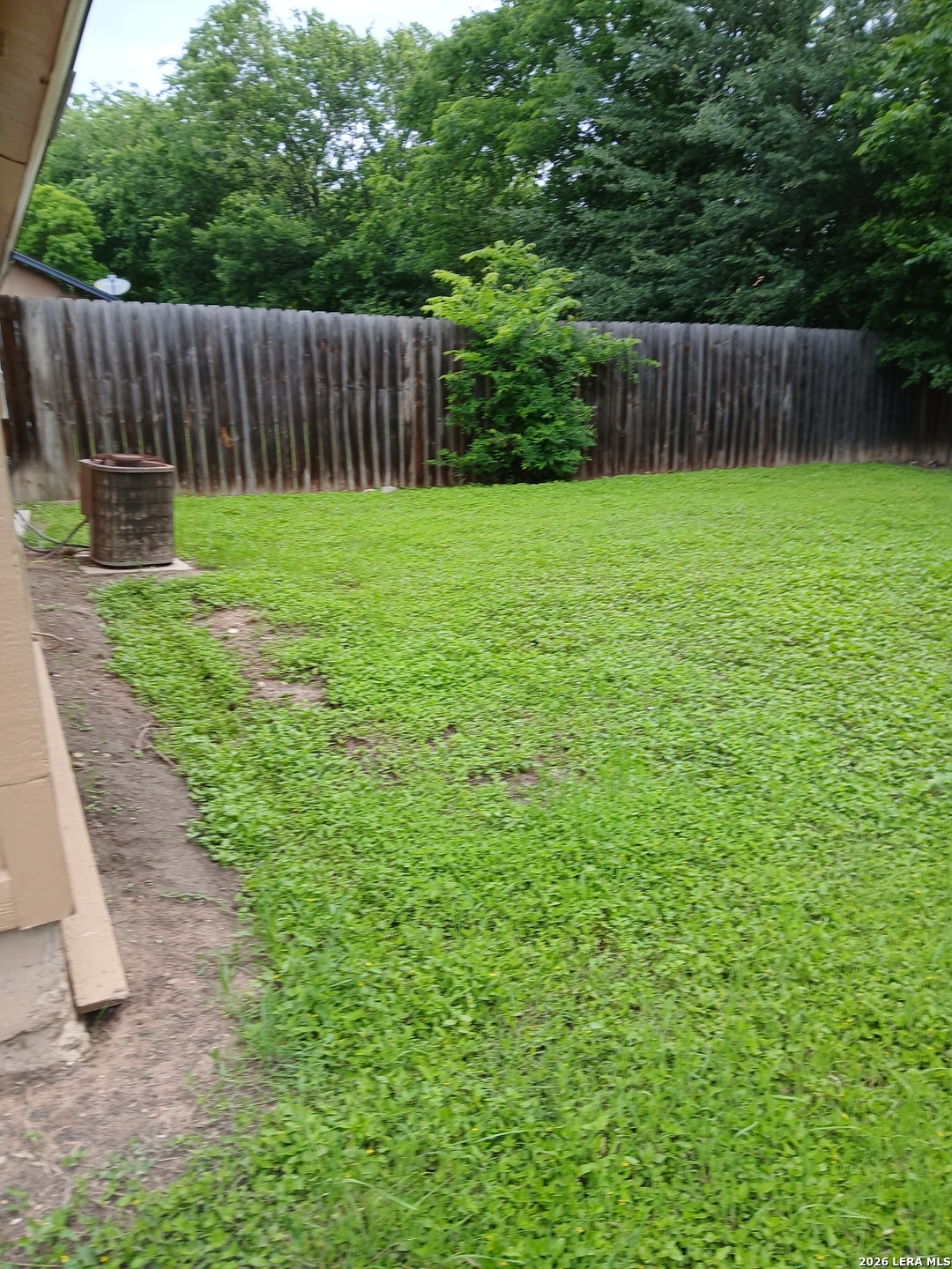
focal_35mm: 26
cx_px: 476
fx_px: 953
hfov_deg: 53.1
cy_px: 634
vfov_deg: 67.3
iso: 25
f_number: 1.8
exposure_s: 1/60
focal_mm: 3.98
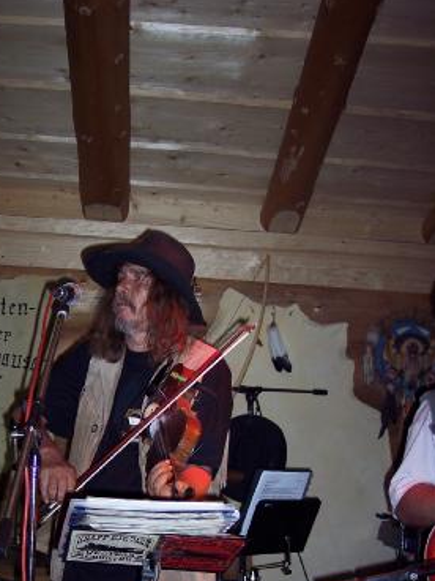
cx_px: 146
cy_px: 385
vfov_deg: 35.8
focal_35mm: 53
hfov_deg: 27.4
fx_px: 888
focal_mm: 8
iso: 100
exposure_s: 1/60
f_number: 2.8
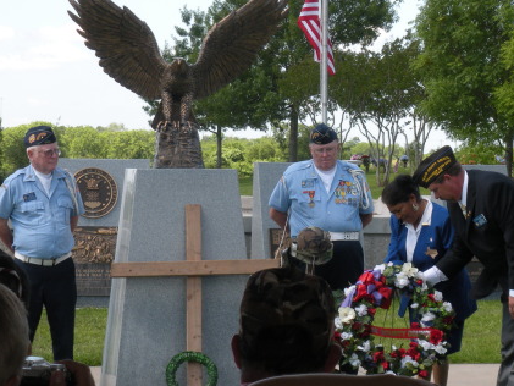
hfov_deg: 13.0
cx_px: 286
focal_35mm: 152
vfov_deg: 9.8
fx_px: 2258
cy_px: 143
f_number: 5
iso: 88
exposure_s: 1/195
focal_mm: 17.4
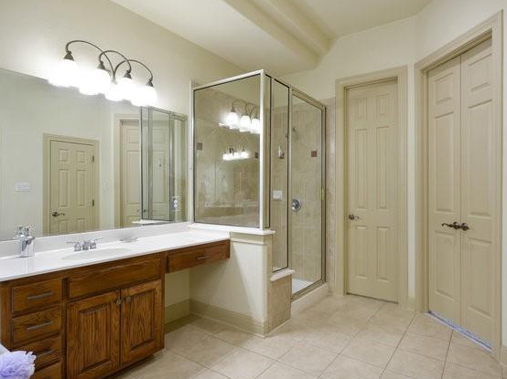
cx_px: 277
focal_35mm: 20
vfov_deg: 65.9
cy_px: 191
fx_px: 293
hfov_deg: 81.6
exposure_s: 1/1.67
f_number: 8
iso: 200
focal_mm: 12
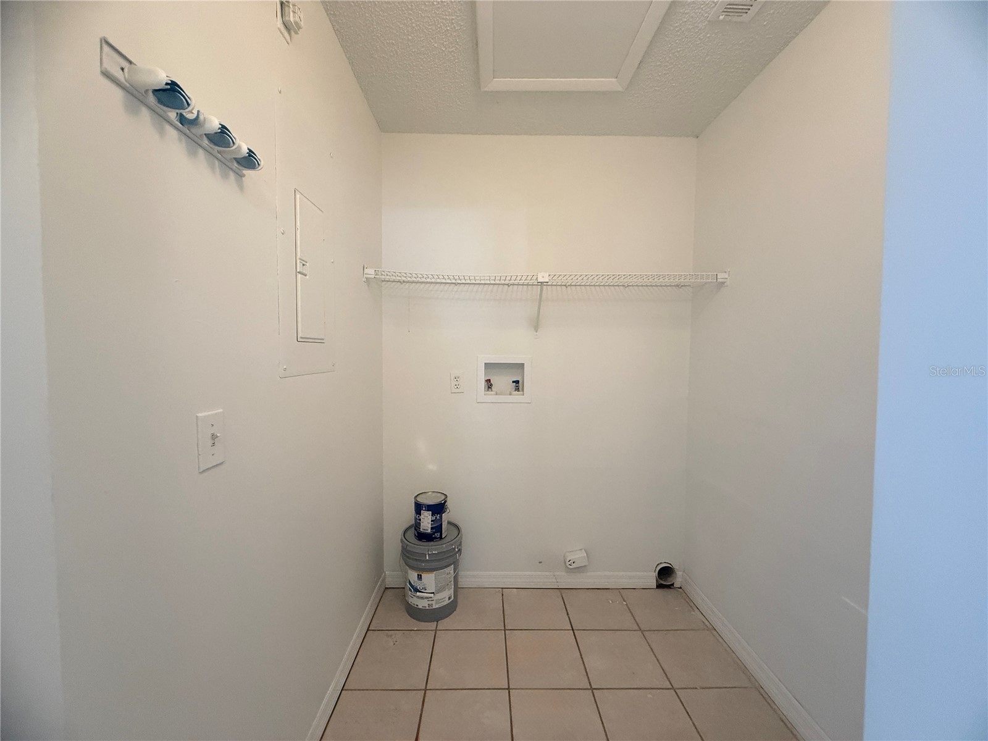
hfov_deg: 102.1
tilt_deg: -2.4
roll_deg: -0.2
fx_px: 400
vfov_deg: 85.7
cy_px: 370
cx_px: 494
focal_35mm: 14
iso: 320
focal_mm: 2.22
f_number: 2.2
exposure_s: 1/60
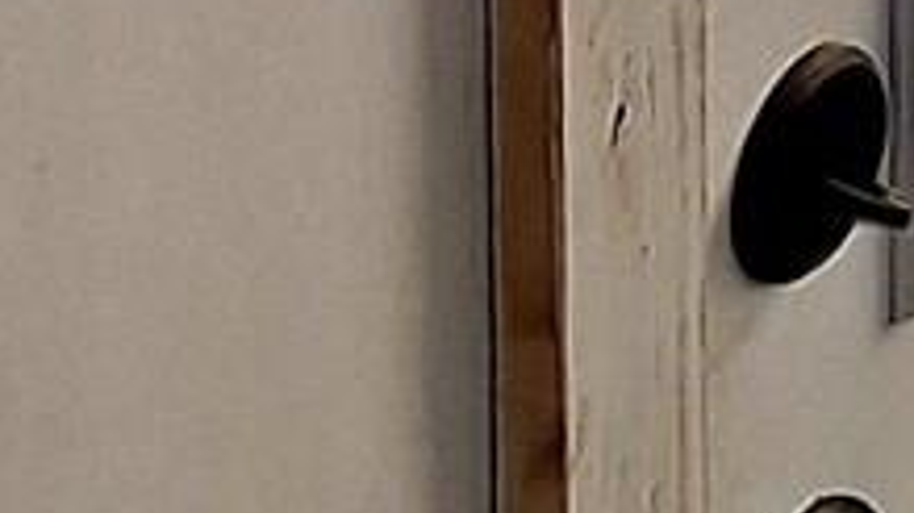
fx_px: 6396
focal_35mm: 264
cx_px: 1991
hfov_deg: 7.7
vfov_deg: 4.2
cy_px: -1723
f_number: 1.8
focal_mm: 5.54
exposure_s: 1/127
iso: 40
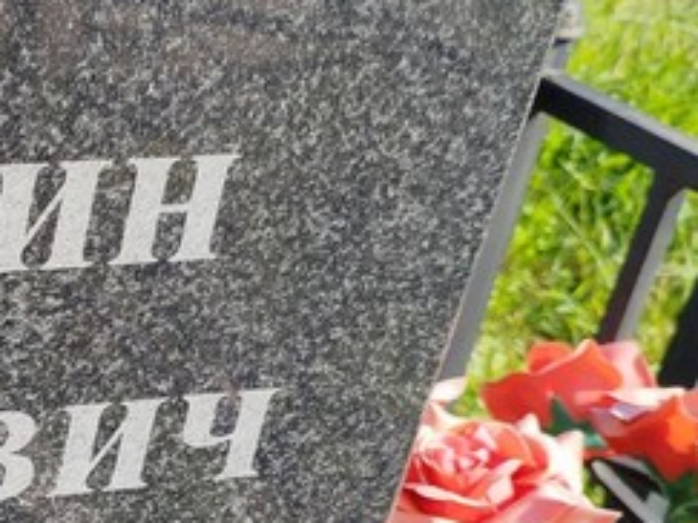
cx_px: -296
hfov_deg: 21.4
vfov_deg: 18.4
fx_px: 1592
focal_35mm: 79
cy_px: 434
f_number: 1.7
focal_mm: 5.31
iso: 50
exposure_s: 1/653
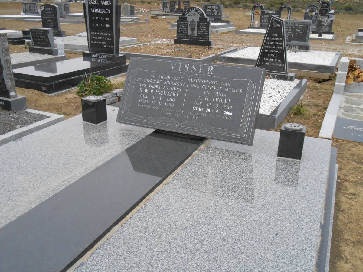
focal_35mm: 34
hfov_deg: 54.0
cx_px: 182
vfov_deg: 41.8
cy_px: 136
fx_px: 357
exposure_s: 1/250
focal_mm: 6
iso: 400
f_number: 3.9
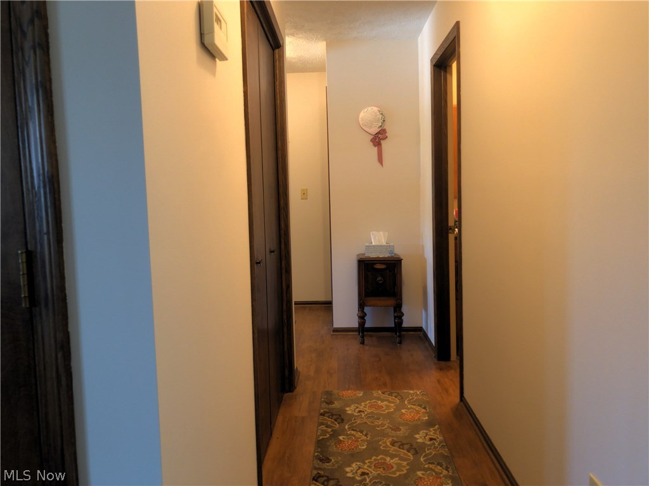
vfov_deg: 49.7
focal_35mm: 28
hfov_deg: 63.4
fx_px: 525
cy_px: 243
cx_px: 324
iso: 160
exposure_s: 1/30
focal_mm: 3.99
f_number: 1.8
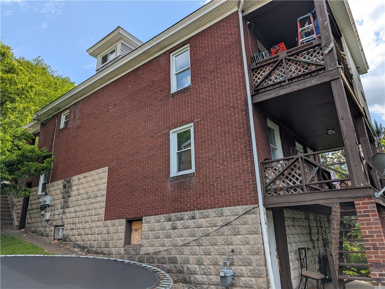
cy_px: 144
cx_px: 192
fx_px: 267
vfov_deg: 56.9
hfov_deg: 71.5
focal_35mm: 24
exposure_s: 1/917
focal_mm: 6.9
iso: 18
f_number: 1.68
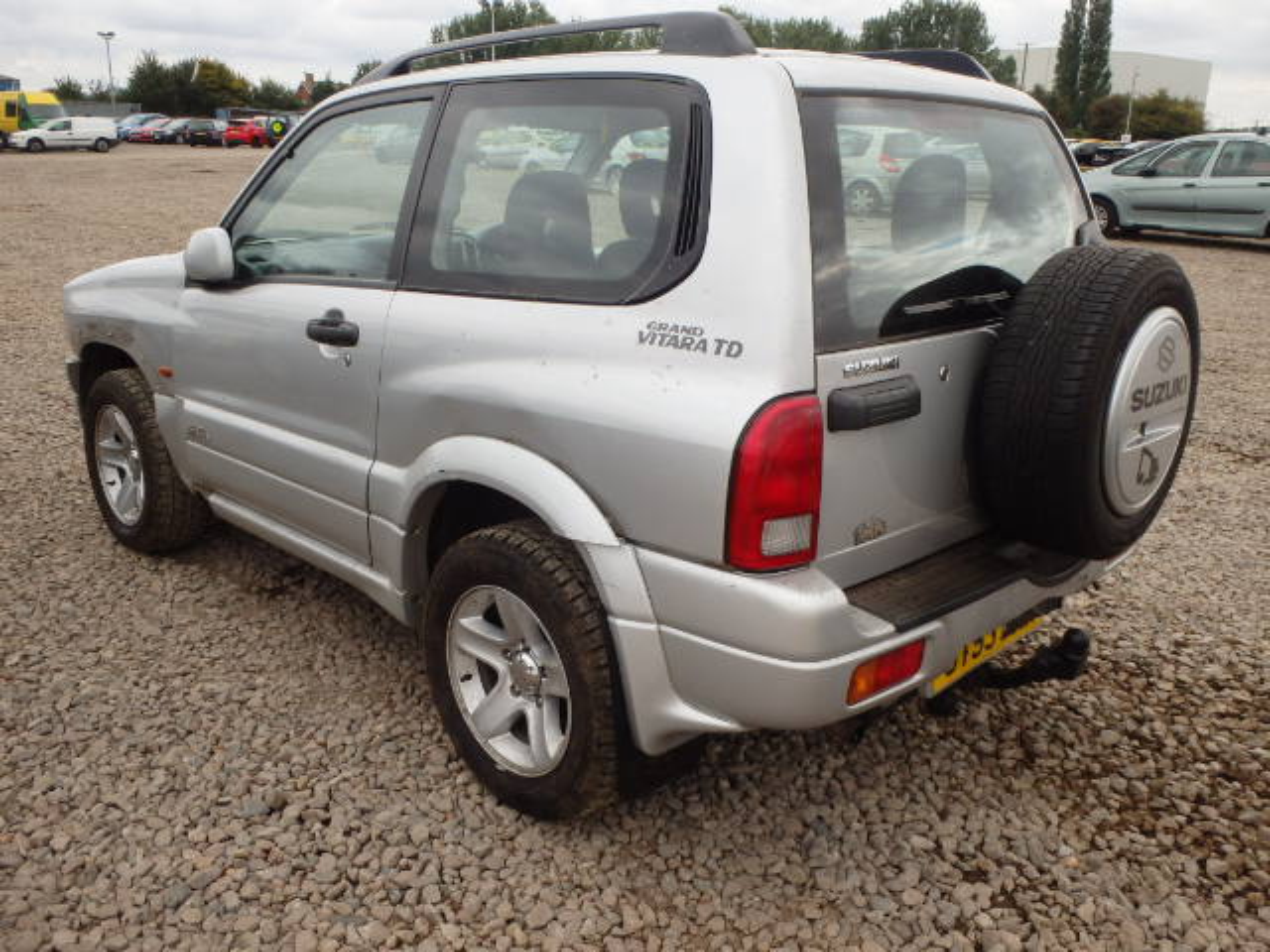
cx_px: 635
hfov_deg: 60.0
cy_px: 476
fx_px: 1101
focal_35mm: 30
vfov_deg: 46.8
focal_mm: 5.4
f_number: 4.1
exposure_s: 1/400
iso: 125
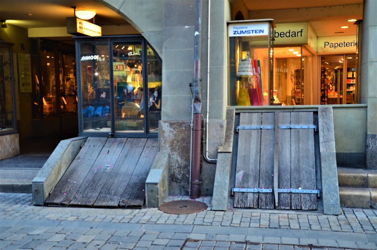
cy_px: 125
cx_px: 188
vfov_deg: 28.0
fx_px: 502
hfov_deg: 41.2
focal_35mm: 48
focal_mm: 32
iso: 400
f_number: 6.3
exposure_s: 1/15
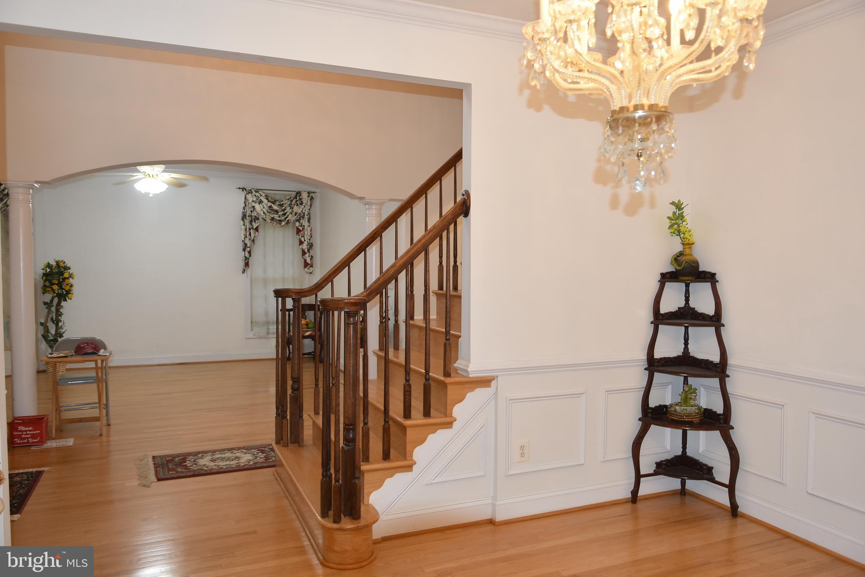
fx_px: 613
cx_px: 432
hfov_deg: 70.4
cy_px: 288
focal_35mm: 26
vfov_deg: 50.4
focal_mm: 17
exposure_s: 1/60
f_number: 3.5
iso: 320
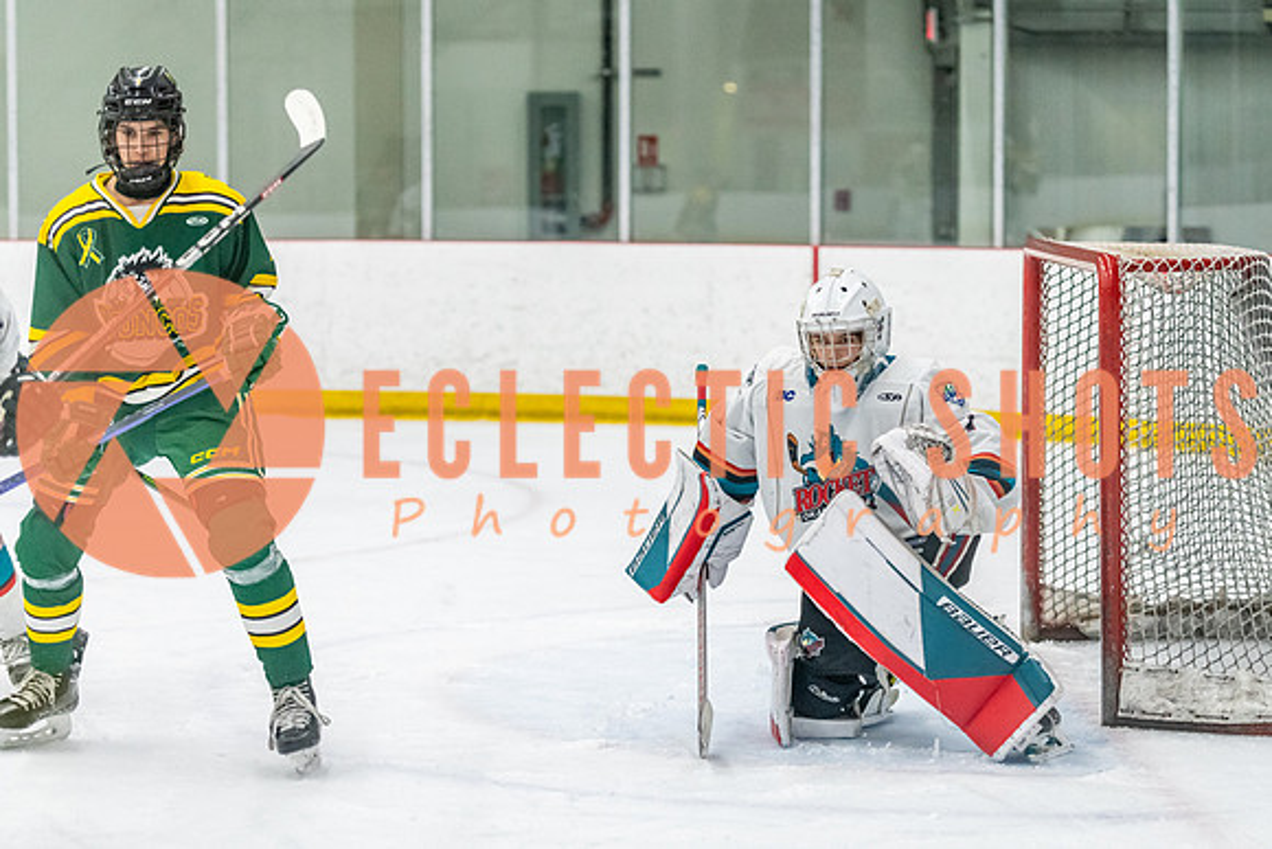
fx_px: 4324
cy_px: 471
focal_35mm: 122
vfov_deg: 11.2
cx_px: 794
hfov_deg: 16.7
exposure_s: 1/800
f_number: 2.8
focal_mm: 98
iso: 4000
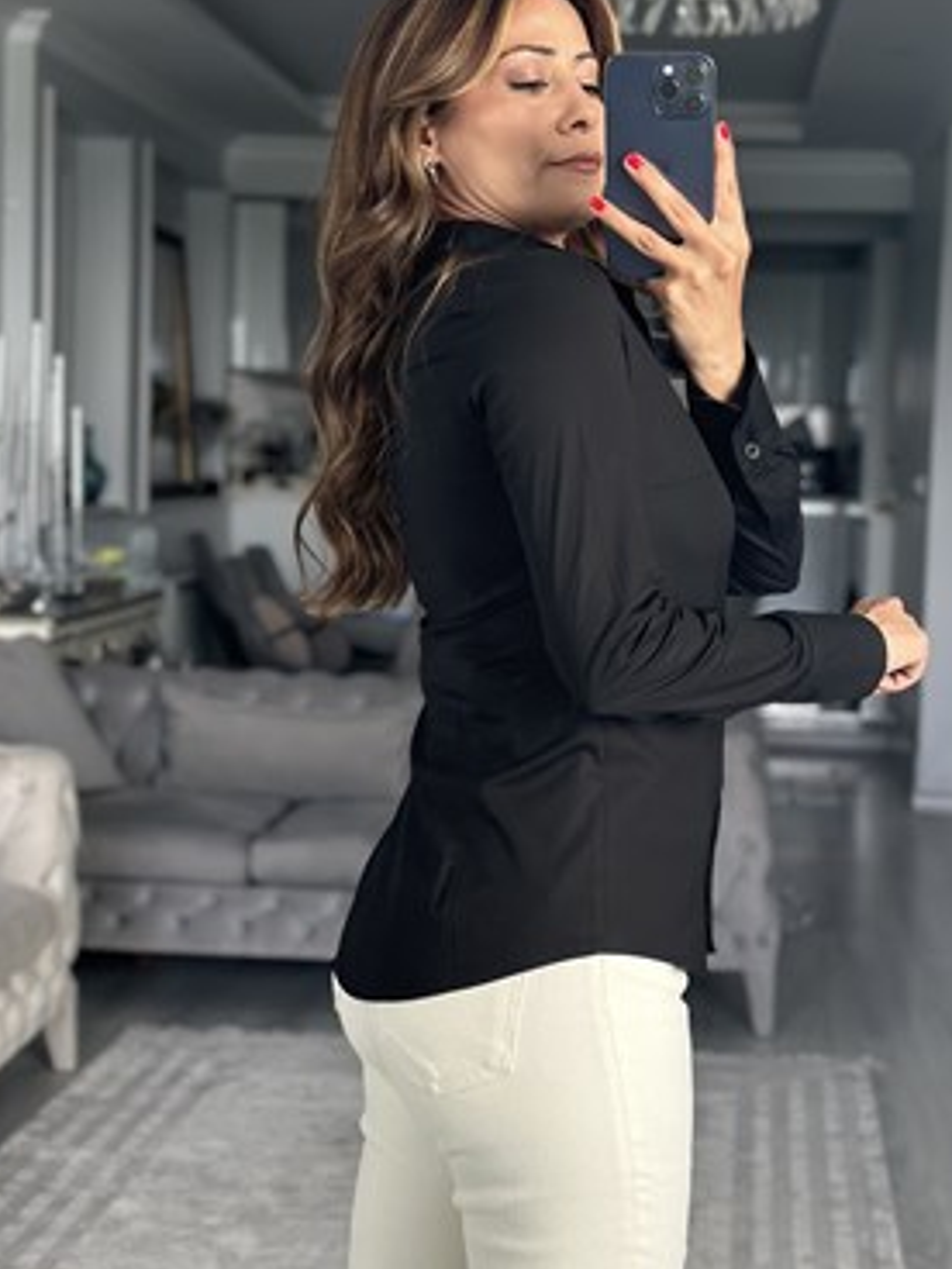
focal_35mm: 66
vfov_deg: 29.4
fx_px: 2420
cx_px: 569
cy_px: 579
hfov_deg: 22.2
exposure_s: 1/75
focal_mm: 6.86
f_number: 1.78
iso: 125
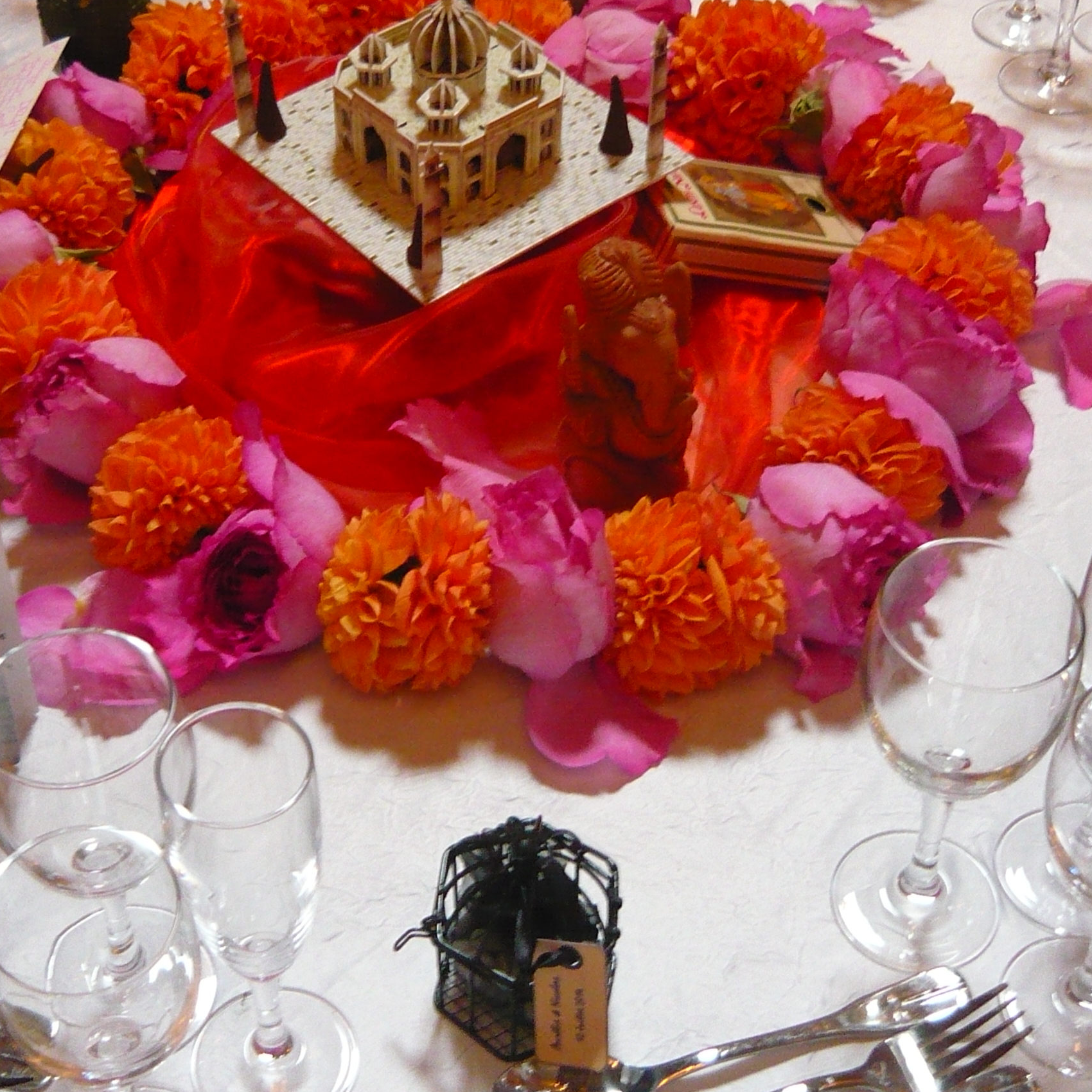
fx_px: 1999
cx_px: 430
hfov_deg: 30.5
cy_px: 343
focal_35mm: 56
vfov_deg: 30.3
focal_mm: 5.5
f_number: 2.8
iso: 320
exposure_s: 1/30
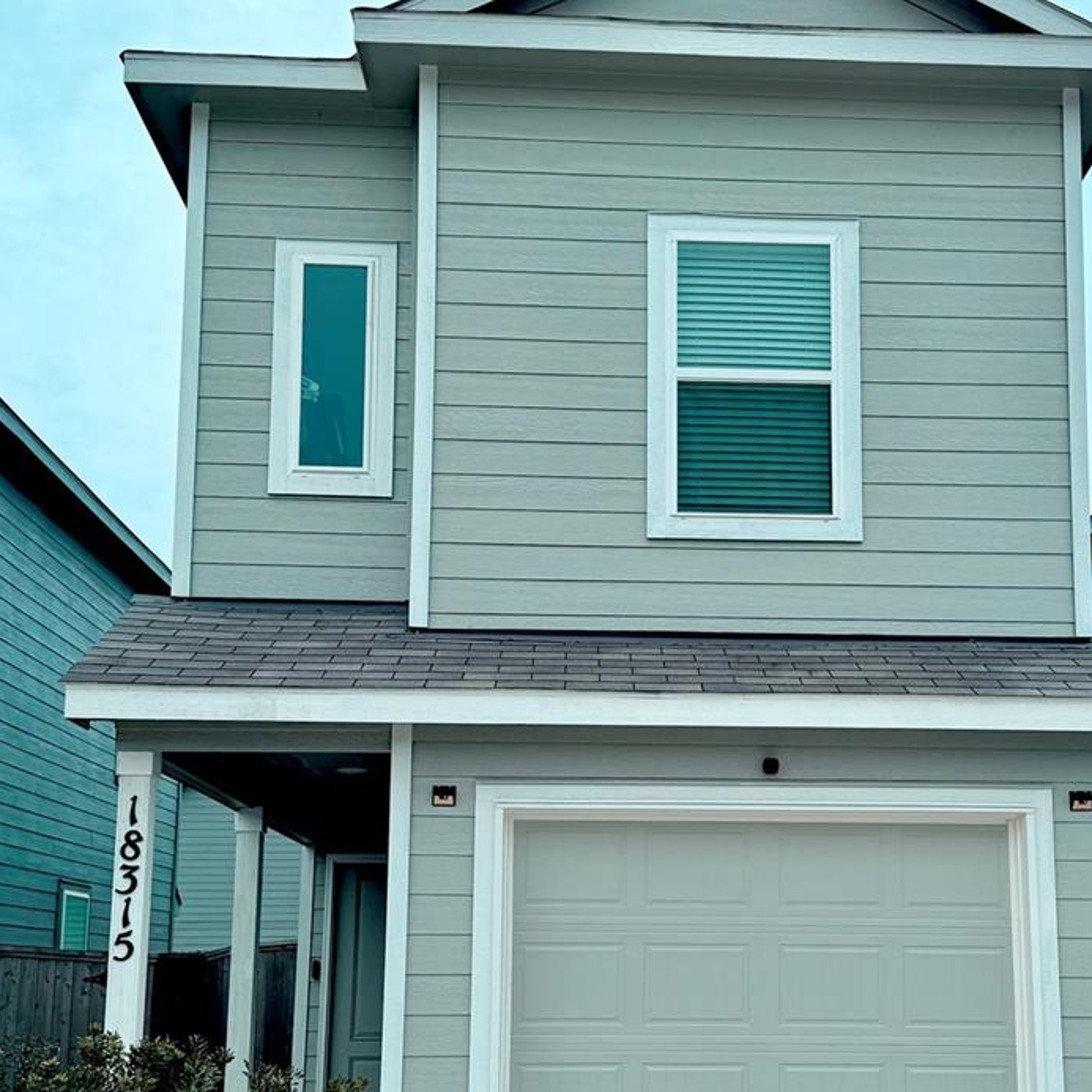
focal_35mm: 47
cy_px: 719
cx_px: 703
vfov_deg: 35.7
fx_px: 1677
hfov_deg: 35.8
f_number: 1.78
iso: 80
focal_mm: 6.76
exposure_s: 1/1653
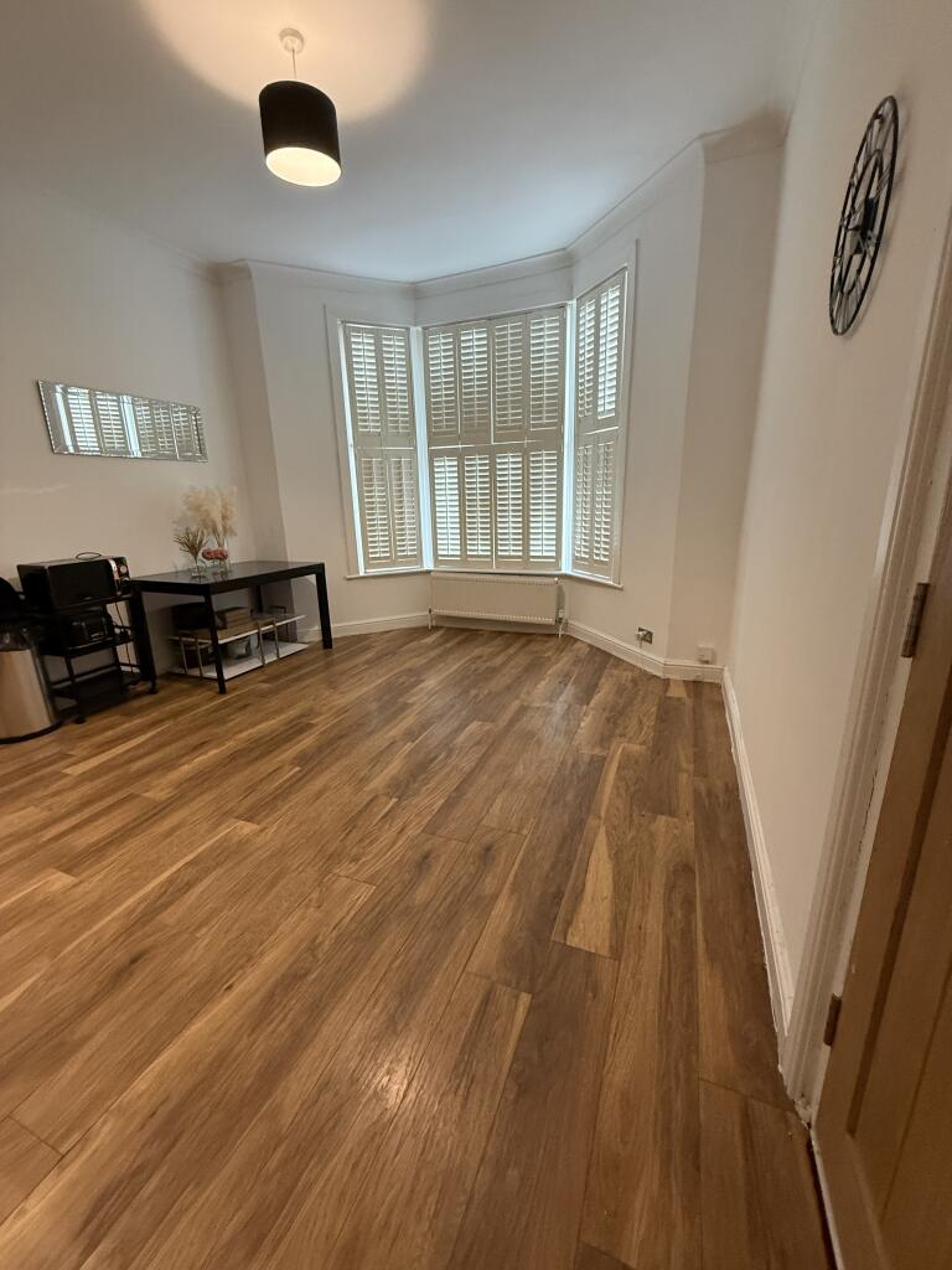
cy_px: 635
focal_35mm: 14
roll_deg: +1.7
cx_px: 476
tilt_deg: -13.9
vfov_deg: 102.1
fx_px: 513
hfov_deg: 85.7
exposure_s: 1/50
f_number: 2.2
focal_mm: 2.22
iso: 400
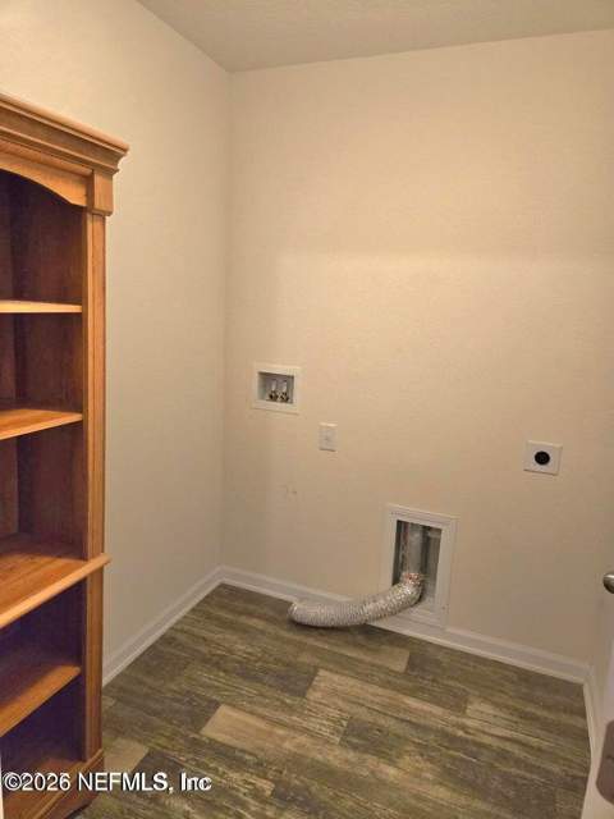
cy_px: 410
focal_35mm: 23
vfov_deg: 73.9
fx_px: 544
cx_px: 307
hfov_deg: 58.9
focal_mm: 5.4
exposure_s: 1/120
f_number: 1.8
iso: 640
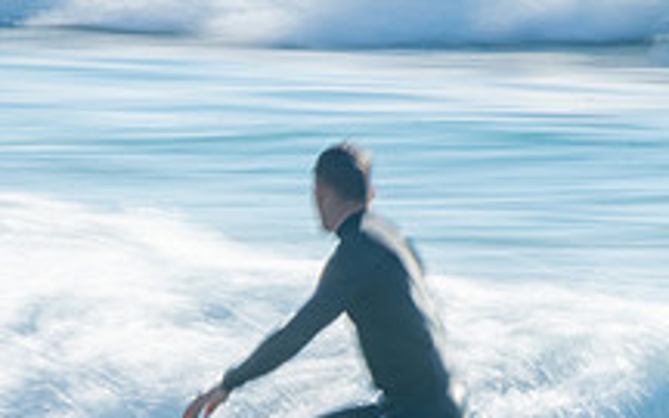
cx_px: 328
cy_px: 500
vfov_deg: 0.8
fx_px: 30011
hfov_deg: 1.3
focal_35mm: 1646
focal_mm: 400
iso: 100
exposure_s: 1/20
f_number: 29
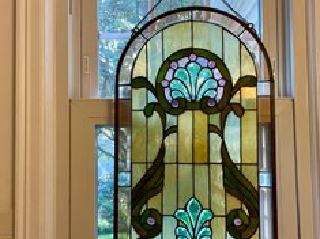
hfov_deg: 48.8
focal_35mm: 38
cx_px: 186
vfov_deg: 37.6
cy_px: 139
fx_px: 351
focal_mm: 4.2
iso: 125
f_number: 1.6
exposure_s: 1/120
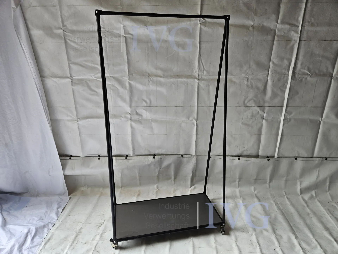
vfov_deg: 58.9
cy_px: 127
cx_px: 169
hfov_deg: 73.9
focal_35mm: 23
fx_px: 225
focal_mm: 5.4
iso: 50
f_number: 1.8
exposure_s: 1/100
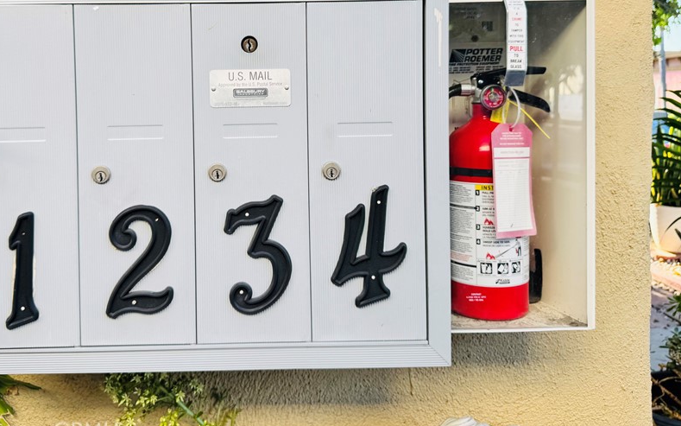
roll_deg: +0.3
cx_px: 266
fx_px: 612
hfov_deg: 57.6
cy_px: 111
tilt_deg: -1.9
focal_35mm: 33
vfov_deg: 37.4
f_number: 1.78
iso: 80
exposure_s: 1/474
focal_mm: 6.76
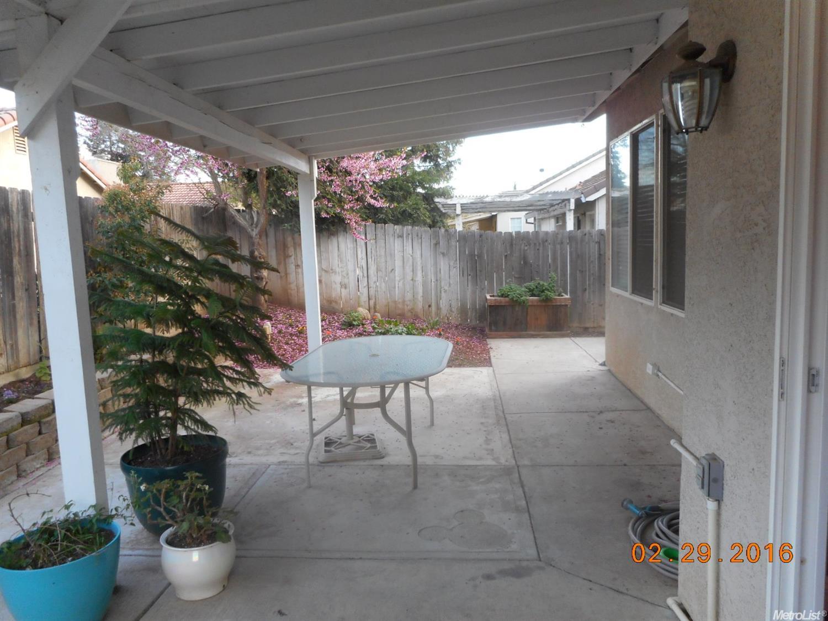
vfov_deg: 54.9
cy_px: 310
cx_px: 414
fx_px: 598
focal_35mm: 25
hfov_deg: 69.4
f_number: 3.7
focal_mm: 4.5
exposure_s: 1/30
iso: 160
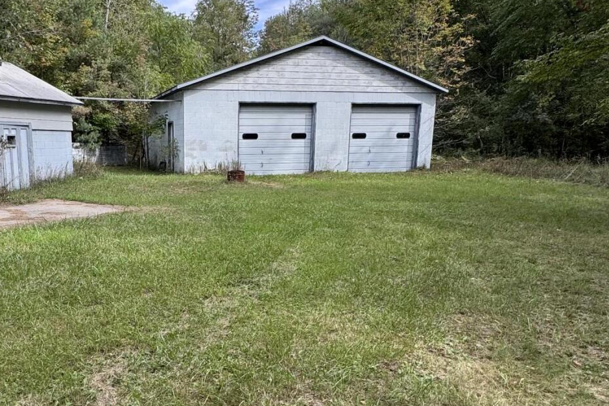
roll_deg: +0.0
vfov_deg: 42.1
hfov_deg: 58.2
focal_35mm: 31
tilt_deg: -12.3
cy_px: 250
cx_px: 178
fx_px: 524
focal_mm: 2.22
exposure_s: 1/416
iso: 40
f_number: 2.2
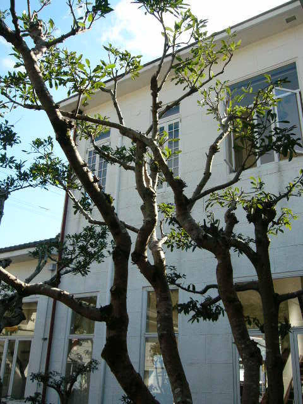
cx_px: 152
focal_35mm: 35
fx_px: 408
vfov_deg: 52.6
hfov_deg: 40.7
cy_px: 202
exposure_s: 1/80
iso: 100
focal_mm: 5.8
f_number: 8
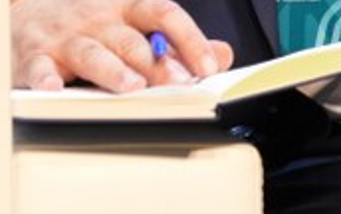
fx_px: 11101
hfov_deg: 1.8
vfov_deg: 1.1
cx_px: 389
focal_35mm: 1193
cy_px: -374
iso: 1250
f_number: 5
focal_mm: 197
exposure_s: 1/160
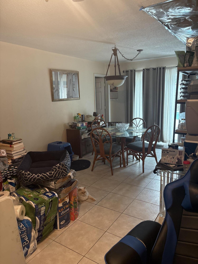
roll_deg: +2.0
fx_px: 198
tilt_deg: -10.3
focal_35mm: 26
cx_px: 99
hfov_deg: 53.1
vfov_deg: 67.3
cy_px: 132
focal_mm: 5.96
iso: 250
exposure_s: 1/60
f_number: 1.6
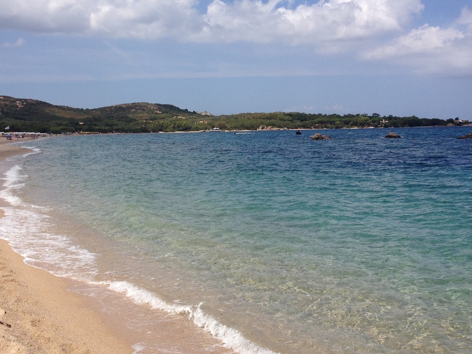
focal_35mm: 49
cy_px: 124
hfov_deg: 38.8
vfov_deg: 29.5
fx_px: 668
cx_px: 199
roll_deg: +1.7
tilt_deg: -2.4
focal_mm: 4.28
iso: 50
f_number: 2.4
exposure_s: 1/2907
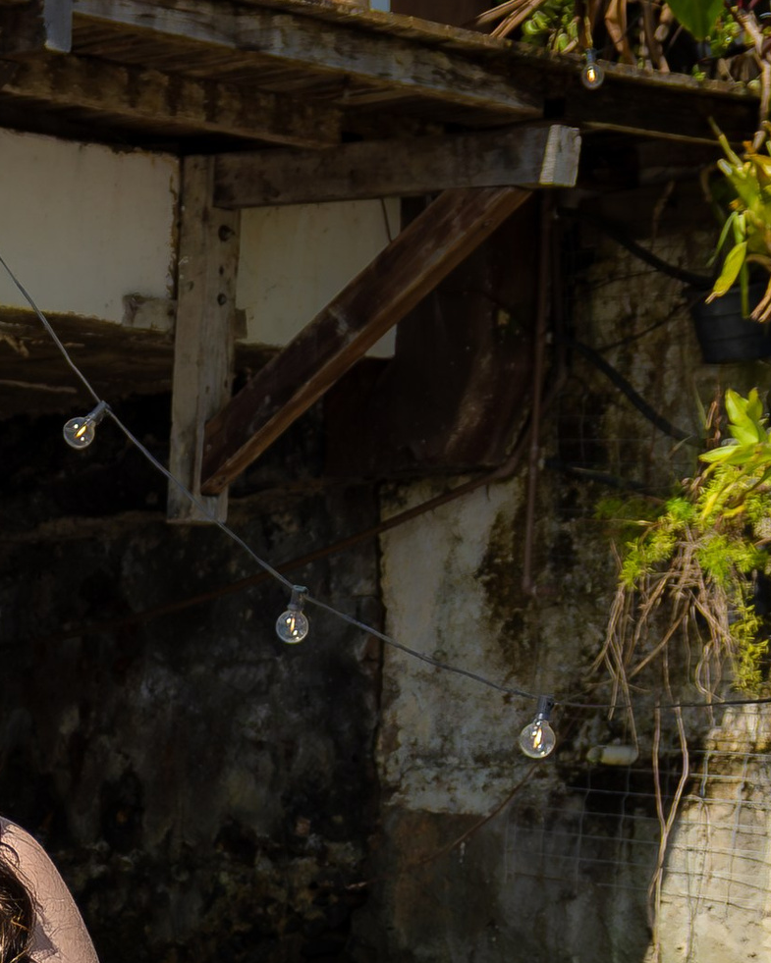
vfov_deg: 13.8
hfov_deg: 11.3
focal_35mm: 135
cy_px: 1207
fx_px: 3850
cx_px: -65
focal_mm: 24.5
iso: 160
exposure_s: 1/1600
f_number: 4.2
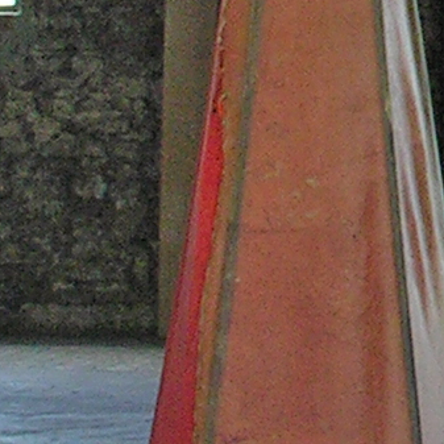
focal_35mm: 300
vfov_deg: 5.8
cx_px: 821
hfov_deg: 5.7
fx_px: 4353
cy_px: -257
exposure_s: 1/3.6
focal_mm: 8.9
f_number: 5.6
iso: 123
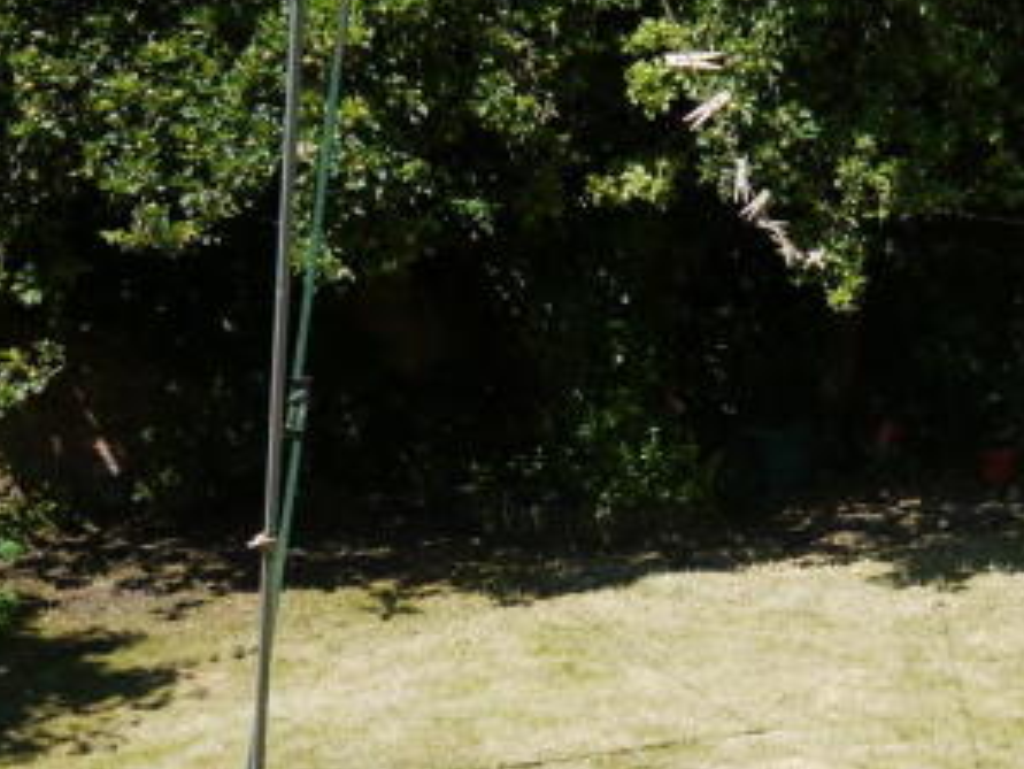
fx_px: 1628
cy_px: 588
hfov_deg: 33.5
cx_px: 877
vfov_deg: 26.2
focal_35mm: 55
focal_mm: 14
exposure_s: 1/800
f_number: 3.5
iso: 125
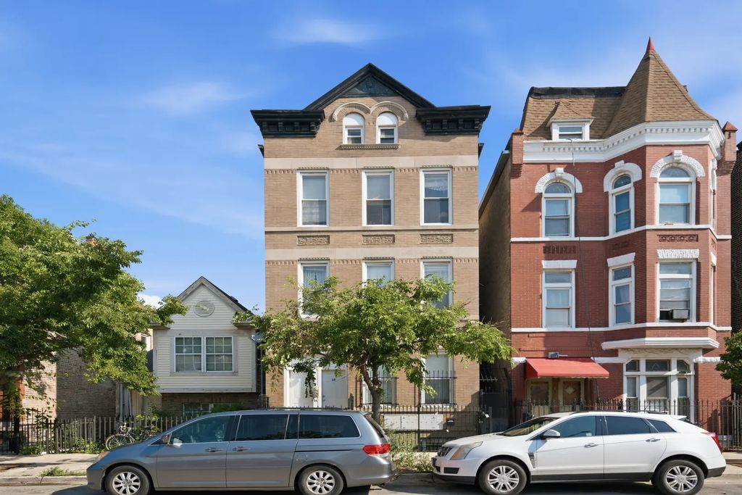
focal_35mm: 18
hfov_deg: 90.0
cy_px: 248
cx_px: 371
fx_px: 371
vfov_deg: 67.4
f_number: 5
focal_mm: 18
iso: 100
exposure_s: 1/500
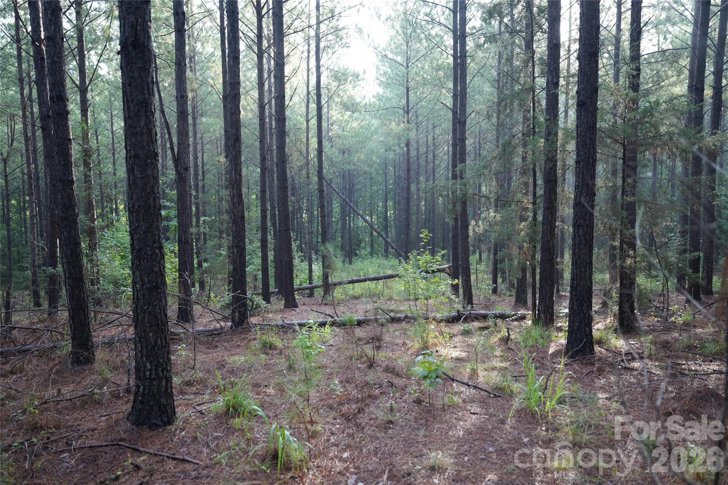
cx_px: 364
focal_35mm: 35
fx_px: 708
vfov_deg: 37.8
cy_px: 242
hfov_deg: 54.4
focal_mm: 35
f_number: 2.8
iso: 125
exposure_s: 1/40
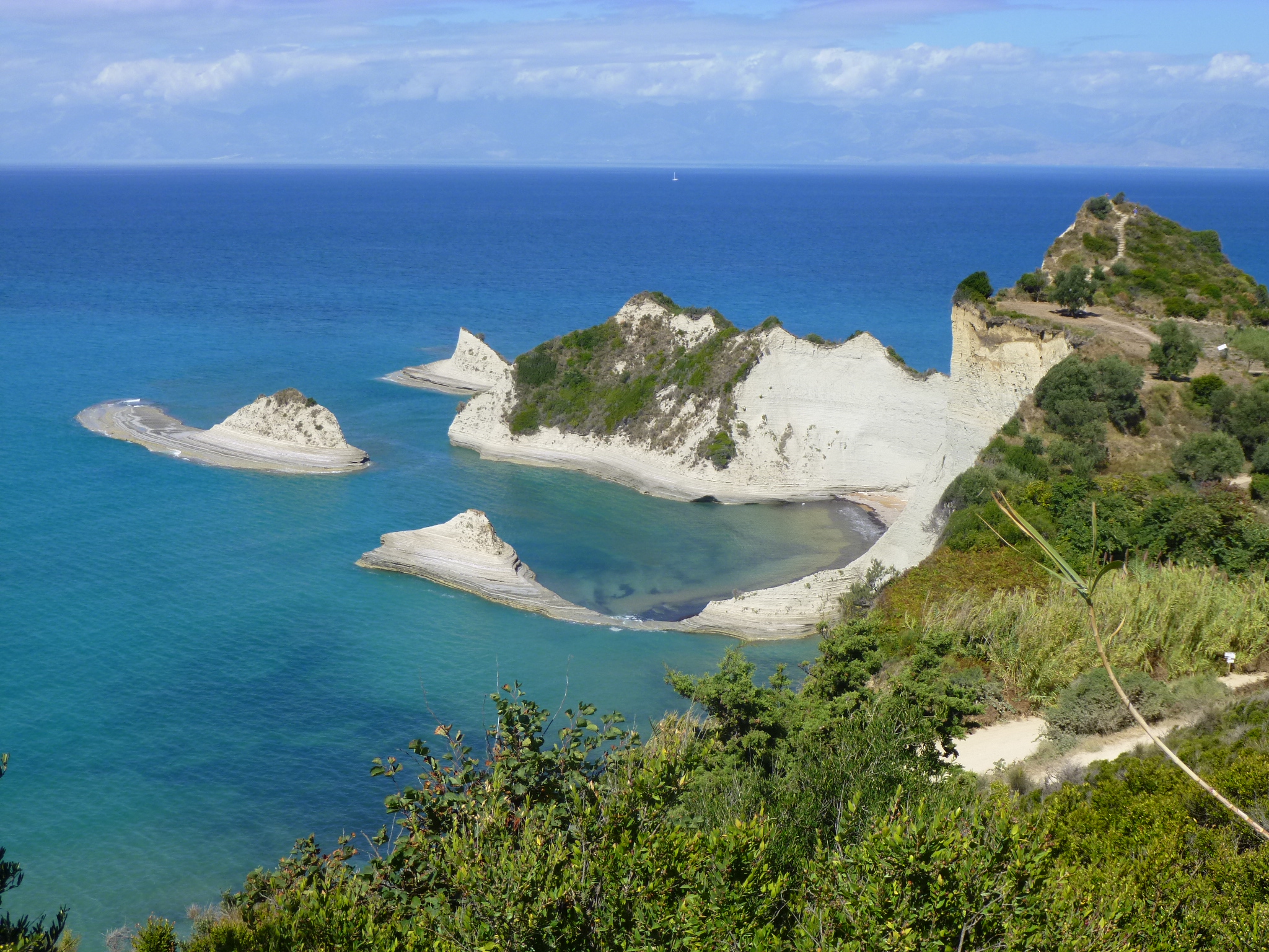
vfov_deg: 32.2
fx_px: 1650
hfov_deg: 42.1
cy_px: 476
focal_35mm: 45
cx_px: 634
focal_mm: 8
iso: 100
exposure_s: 1/800
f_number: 3.9
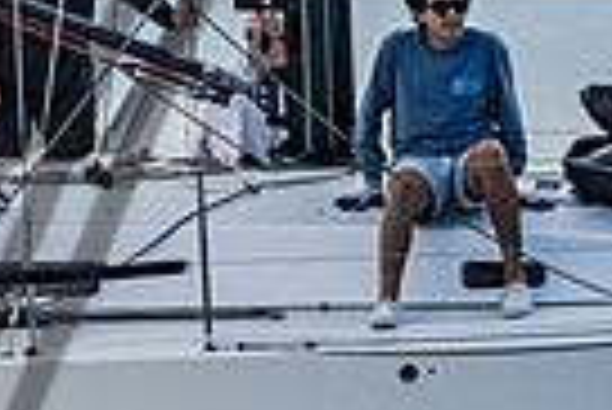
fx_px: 9275
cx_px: -387
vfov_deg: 2.5
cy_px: 92
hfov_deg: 3.8
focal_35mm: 545
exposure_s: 1/3200
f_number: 6.7
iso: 400
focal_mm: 125
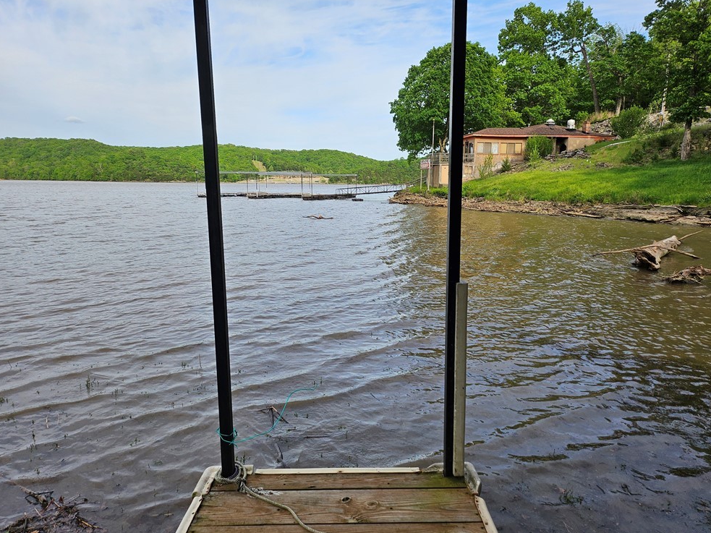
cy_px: 275
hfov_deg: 69.4
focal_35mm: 25
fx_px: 513
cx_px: 354
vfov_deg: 54.9
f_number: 1.8
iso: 50
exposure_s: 1/2321
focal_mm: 5
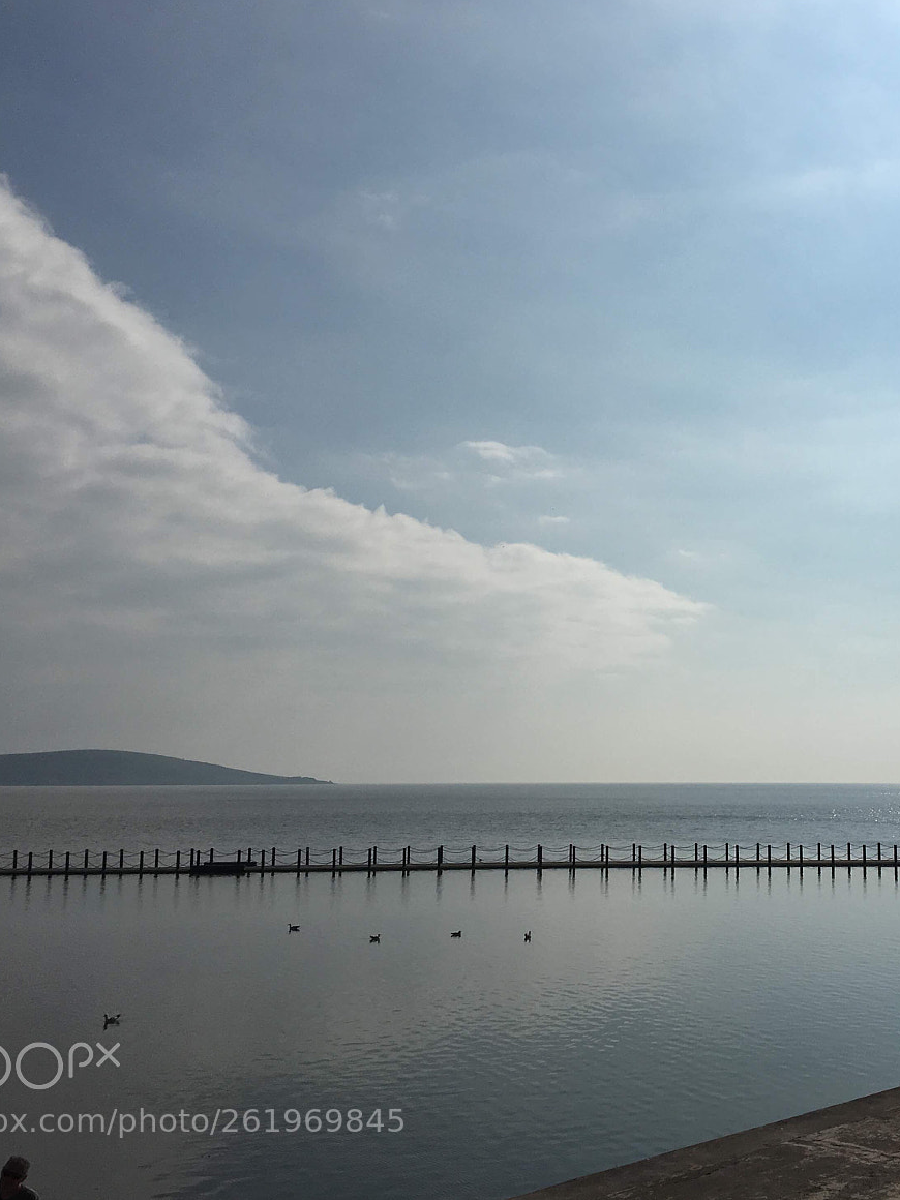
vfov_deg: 46.8
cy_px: 581
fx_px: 1387
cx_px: 691
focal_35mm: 40
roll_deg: -0.3
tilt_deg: +8.5
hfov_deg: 35.1
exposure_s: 1/10989
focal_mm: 4.15
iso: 25
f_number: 2.2
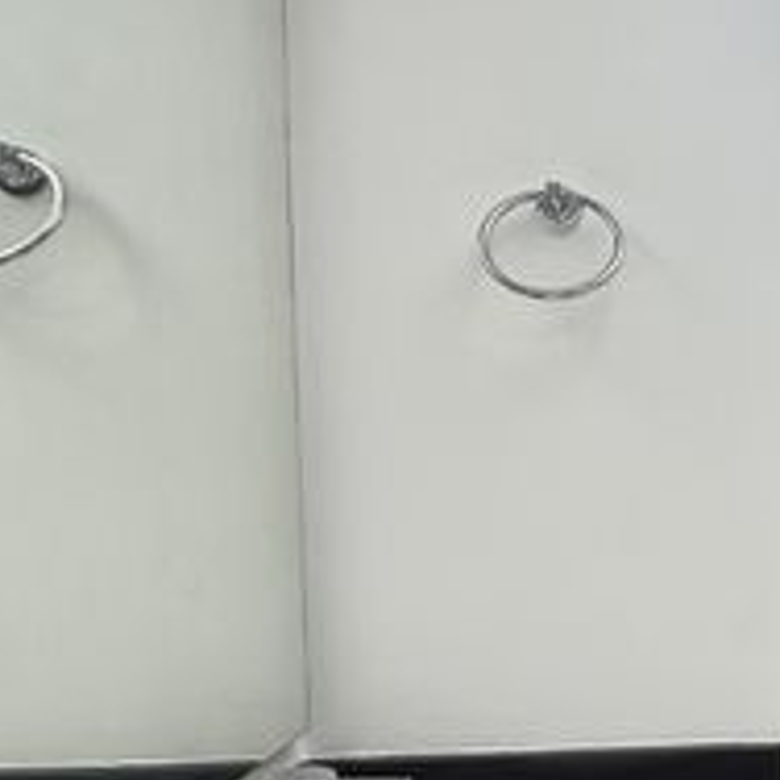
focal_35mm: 44
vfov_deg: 38.1
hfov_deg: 29.6
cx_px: 1048
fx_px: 1122
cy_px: 498
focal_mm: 2.22
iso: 64
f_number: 2.2
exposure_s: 1/116
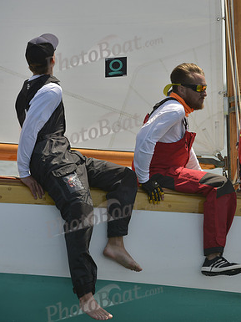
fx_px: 2691
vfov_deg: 6.8
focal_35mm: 290
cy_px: 161
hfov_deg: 5.1
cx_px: 207
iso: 280
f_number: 9
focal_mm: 200
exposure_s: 1/1000
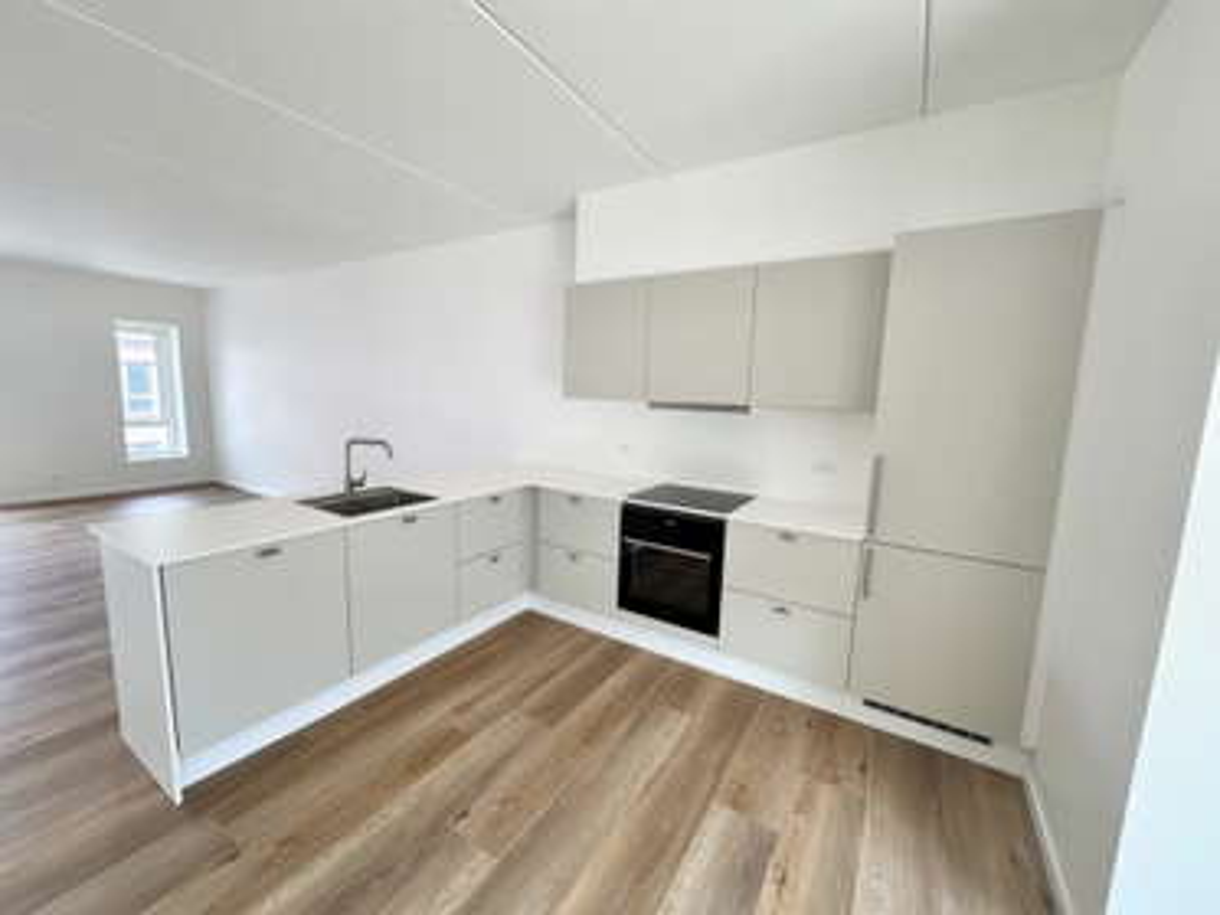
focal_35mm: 14
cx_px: 610
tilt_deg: -7.4
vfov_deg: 85.7
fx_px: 494
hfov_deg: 102.0
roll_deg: -1.9
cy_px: 458
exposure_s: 1/99
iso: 100
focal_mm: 2.22
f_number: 2.2
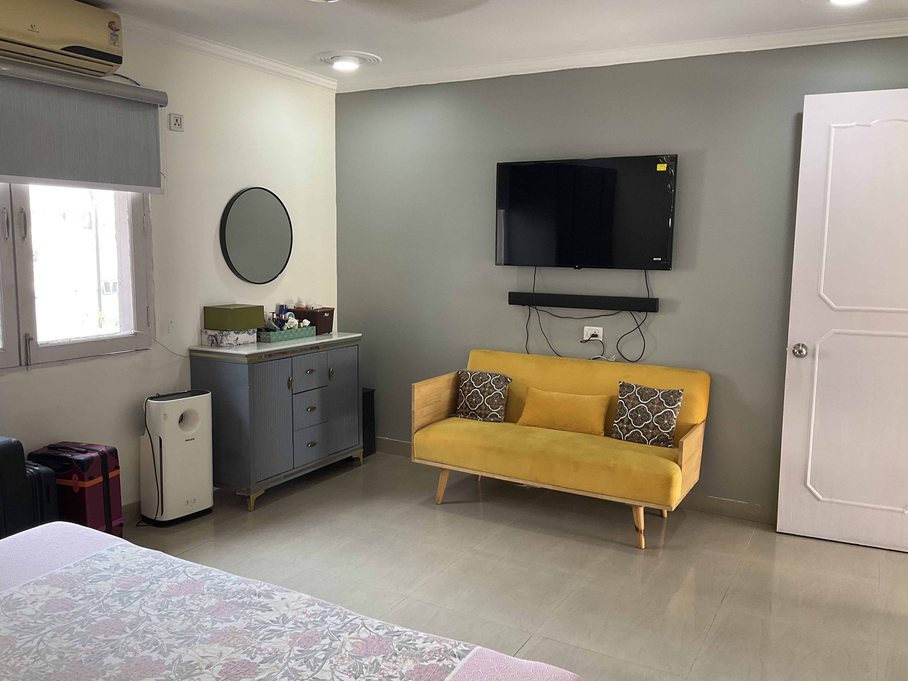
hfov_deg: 61.7
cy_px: 340
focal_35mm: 29
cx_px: 454
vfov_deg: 48.2
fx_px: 761
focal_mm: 3
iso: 50
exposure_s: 1/50
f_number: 1.8
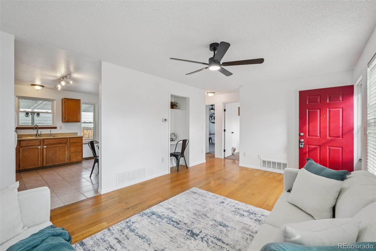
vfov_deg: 77.3
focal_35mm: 15
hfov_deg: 100.4
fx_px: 157
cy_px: 126
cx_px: 188
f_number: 8
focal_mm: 10
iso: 800
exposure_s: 1/3.33
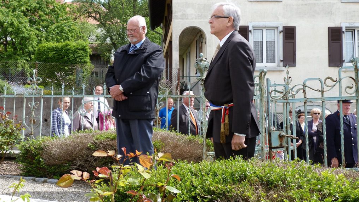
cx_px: 181
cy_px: 92
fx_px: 419
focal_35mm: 44
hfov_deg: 46.4
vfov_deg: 27.1
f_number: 4
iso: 80
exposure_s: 1/200
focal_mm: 7.3
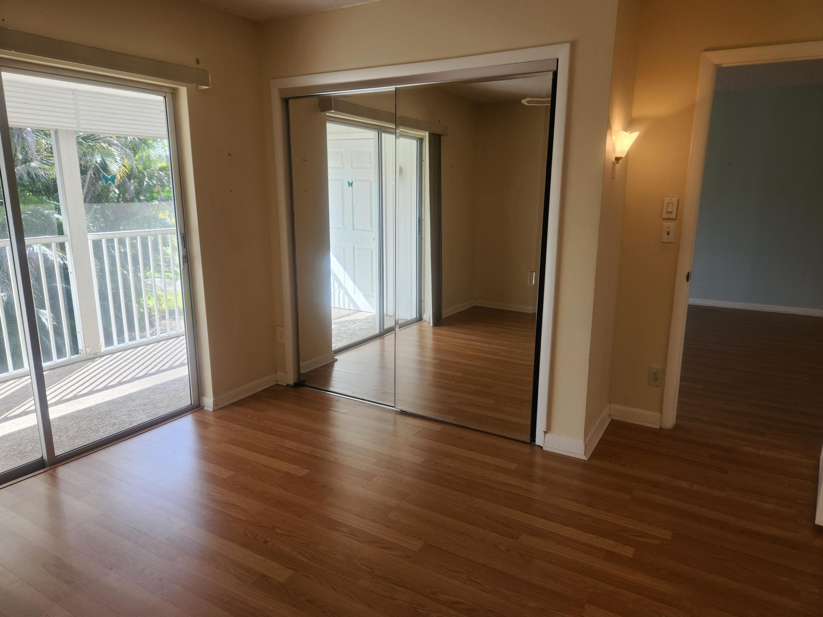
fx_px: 547
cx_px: 412
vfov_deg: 58.9
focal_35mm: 23
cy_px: 308
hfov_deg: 73.9
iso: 50
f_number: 1.8
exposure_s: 1/180
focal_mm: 5.4
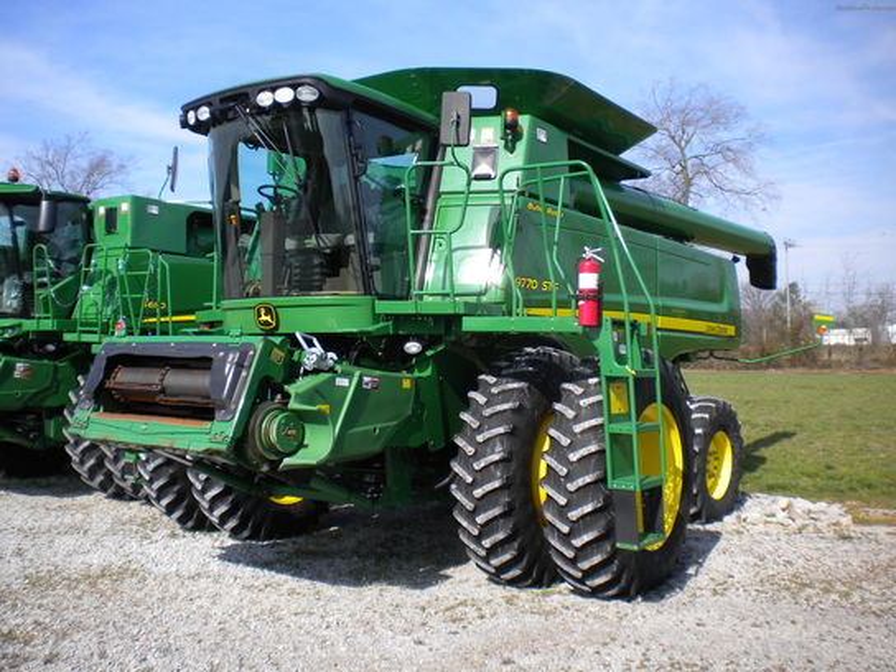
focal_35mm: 35
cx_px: 448
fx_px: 906
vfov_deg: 40.7
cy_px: 336
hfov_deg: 52.6
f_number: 4.6
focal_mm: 6.3
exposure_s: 1/460
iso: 80
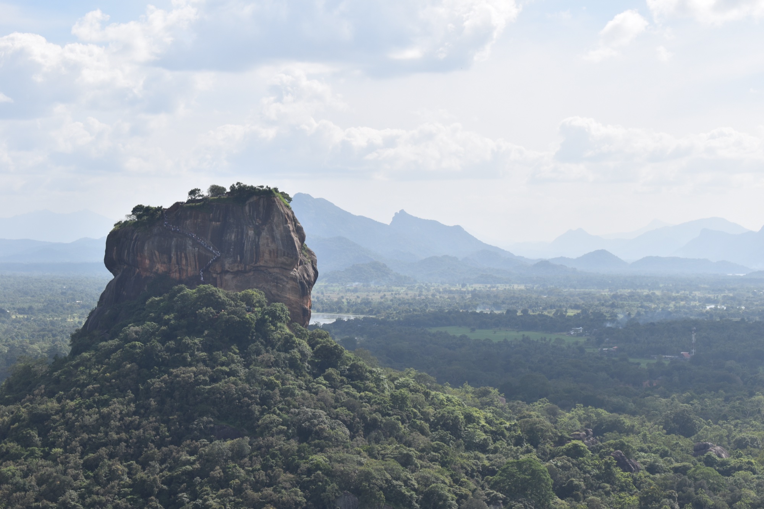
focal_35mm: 82
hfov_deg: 24.6
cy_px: 254
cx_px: 382
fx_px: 1751
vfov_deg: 16.6
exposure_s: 1/320
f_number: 9
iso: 100
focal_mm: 55
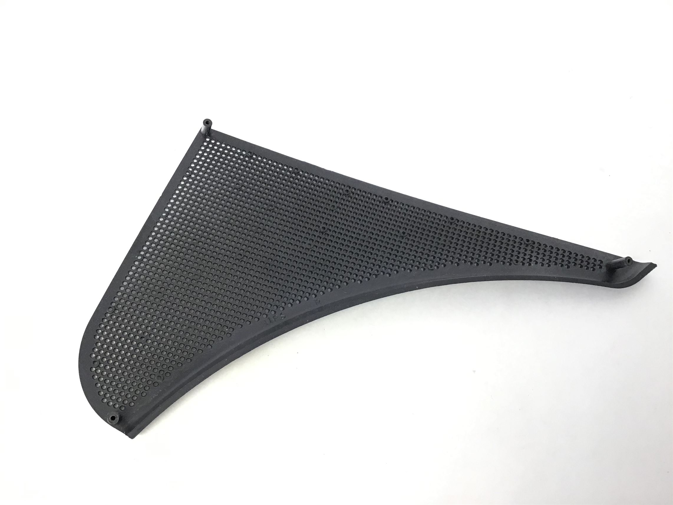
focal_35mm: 31
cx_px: 336
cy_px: 252
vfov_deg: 45.4
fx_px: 603
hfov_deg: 58.4
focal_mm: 3.3
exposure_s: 1/30
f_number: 2.4
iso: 32
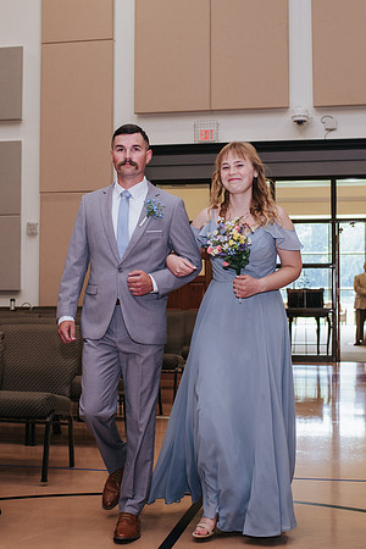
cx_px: 192
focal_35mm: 56
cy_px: 262
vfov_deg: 35.6
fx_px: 856
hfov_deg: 24.1
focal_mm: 35
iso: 640
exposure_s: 1/200
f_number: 3.2
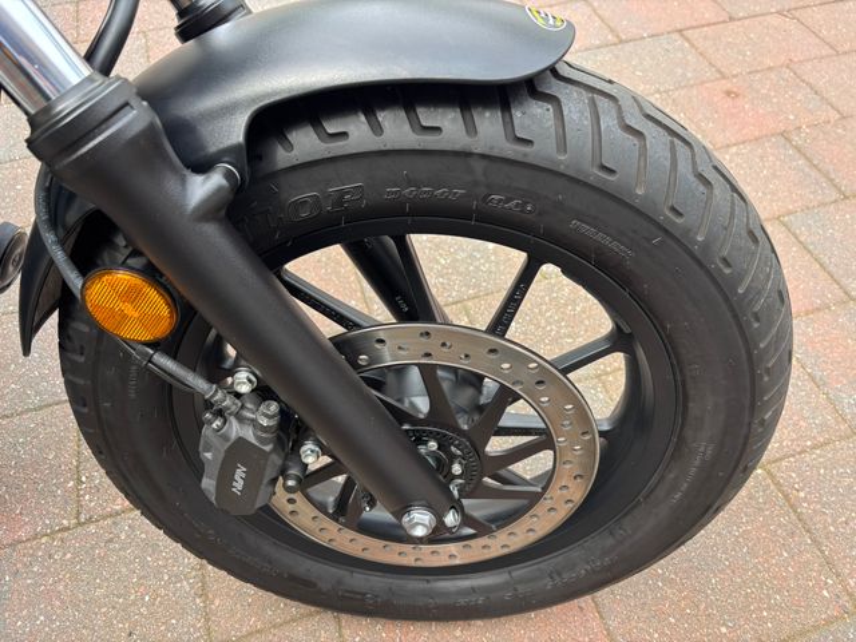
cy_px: 321
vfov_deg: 53.1
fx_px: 643
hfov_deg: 67.3
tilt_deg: -53.5
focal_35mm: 26
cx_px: 428
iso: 40
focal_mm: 5.96
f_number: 1.6
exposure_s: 1/178
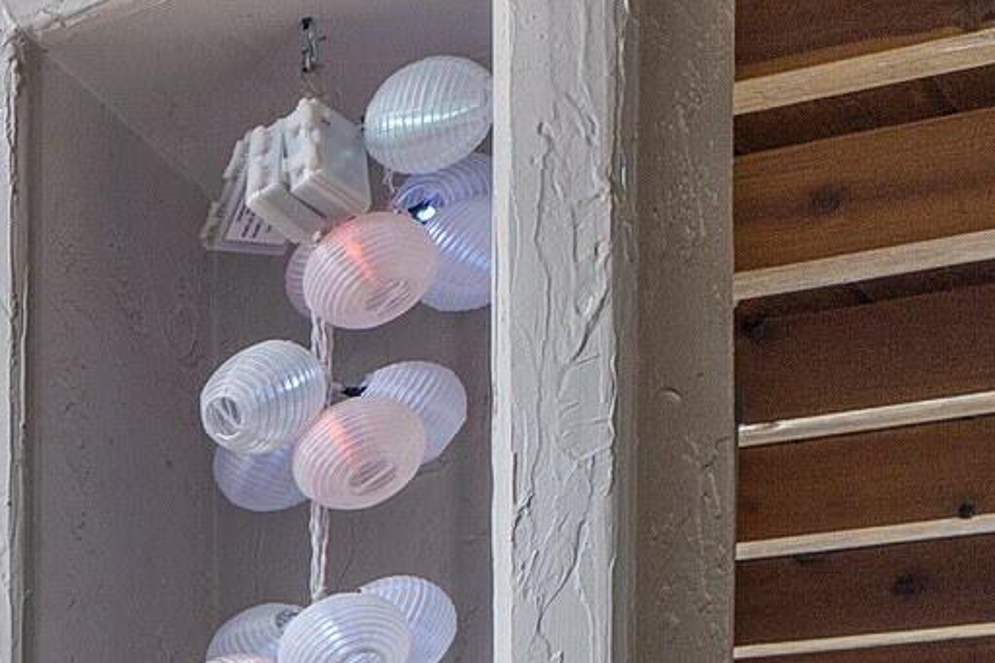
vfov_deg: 12.1
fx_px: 2569
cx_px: -1115
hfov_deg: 15.9
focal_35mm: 93
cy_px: 1548
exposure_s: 1/13
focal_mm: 17
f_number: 7.1
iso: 200
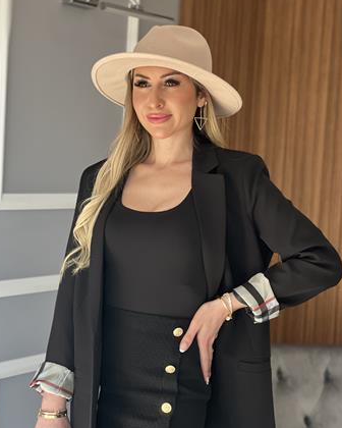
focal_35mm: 93
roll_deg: -3.2
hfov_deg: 16.5
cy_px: 257
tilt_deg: -3.6
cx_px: 159
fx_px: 1177
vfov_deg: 20.6
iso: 80
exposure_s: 1/121
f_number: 2.8
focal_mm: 9
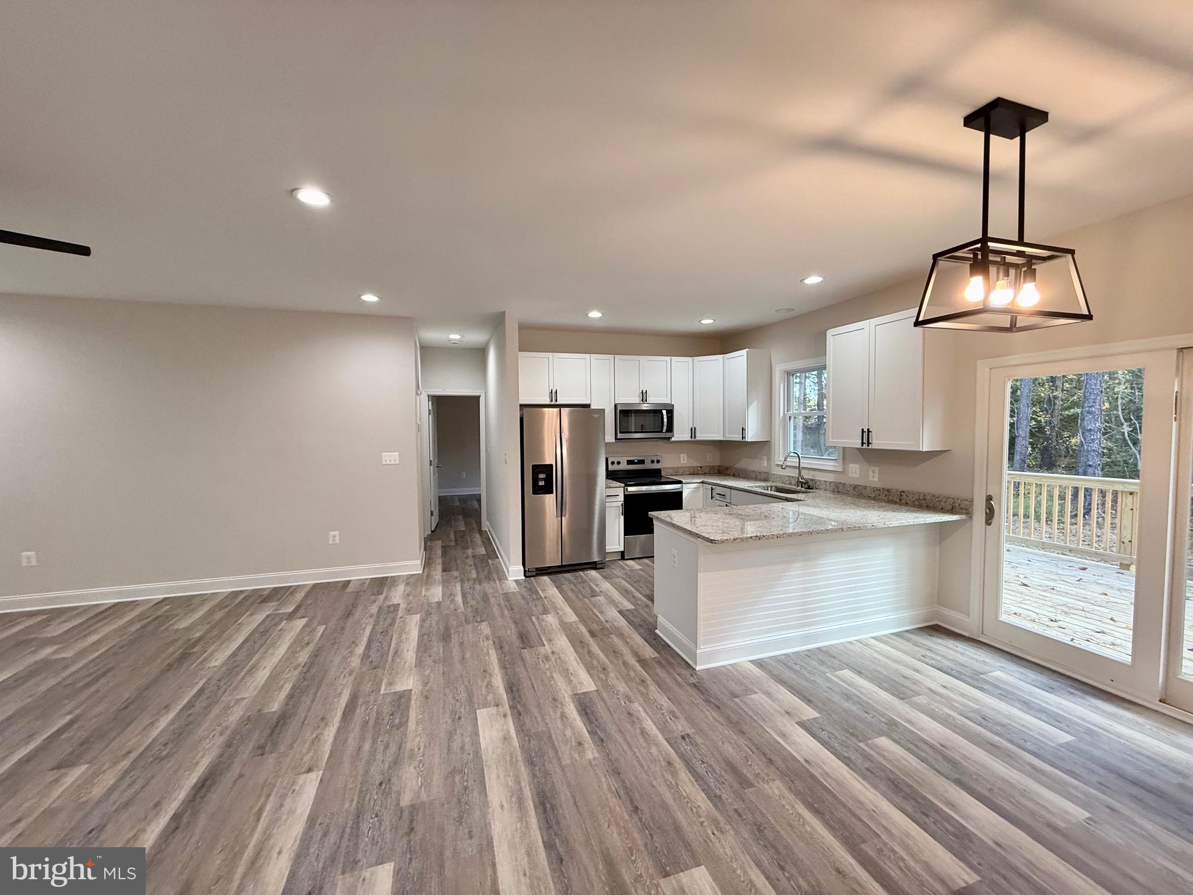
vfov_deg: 85.7
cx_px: 596
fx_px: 482
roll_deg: +0.2
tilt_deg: -3.1
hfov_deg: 102.1
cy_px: 448
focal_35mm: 14
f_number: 2.2
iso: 250
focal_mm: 2.22
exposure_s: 1/120
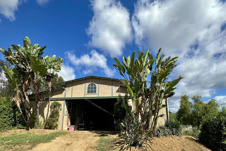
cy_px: 66
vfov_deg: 77.0
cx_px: 114
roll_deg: -0.1
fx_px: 94
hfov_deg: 100.4
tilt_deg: +27.6
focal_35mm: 15
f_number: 2.2
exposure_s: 1/2053
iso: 50
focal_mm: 2.22
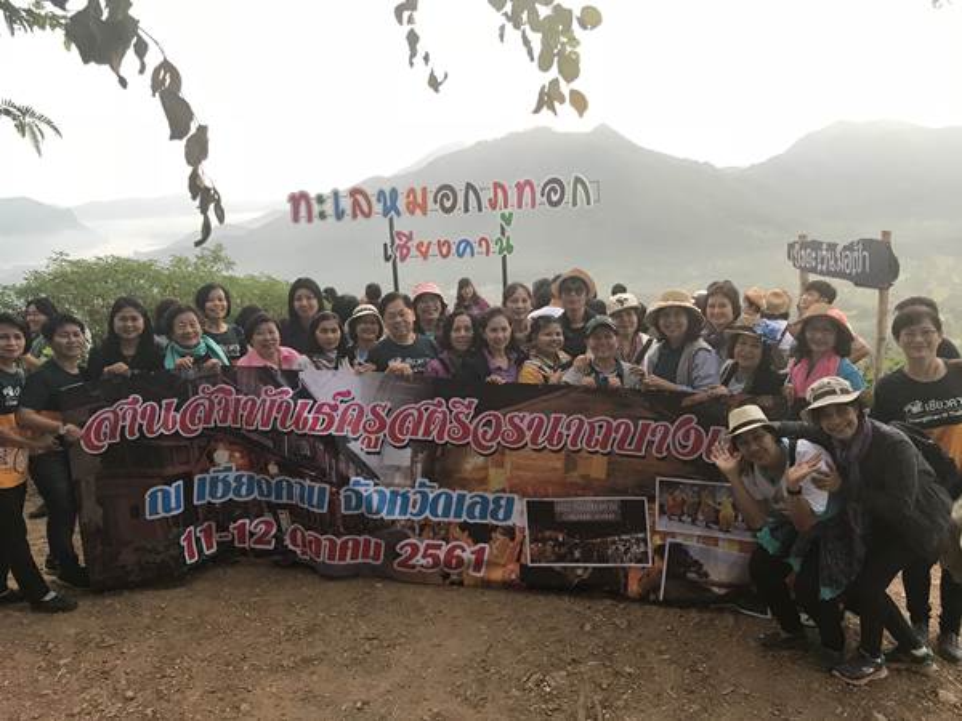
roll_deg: +3.7
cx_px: 481
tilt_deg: -12.1
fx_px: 778
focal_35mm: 28
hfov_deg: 63.4
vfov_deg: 49.7
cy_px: 360
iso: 32
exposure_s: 1/20
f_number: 1.8
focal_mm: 3.99
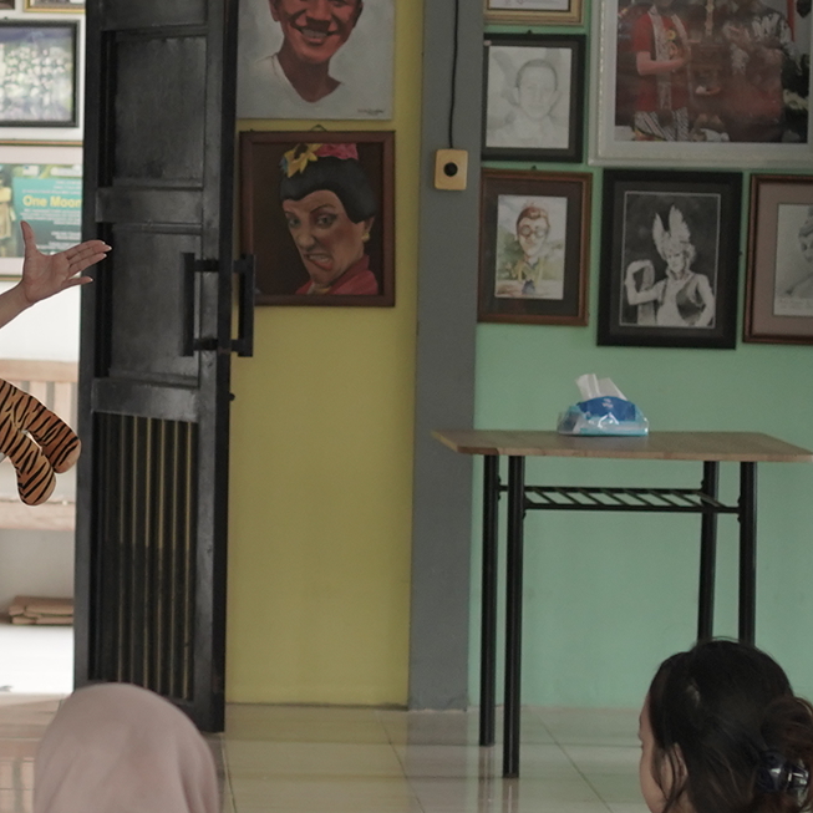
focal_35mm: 137
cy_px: 432
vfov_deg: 12.7
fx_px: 3640
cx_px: 52
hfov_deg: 12.6
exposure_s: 1/200
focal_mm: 35
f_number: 2.2
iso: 1000
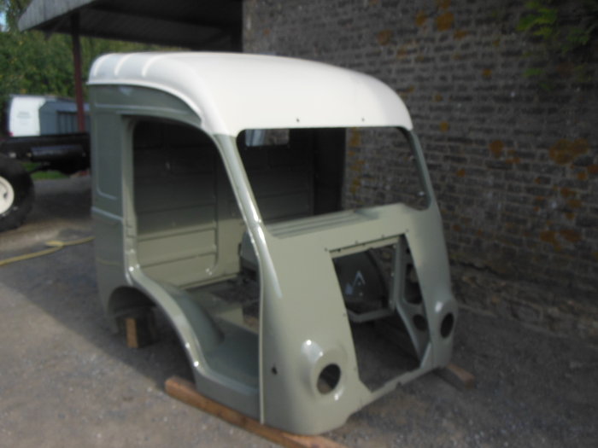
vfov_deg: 48.2
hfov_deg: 61.7
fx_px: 501
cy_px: 224
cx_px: 299
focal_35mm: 29
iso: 125
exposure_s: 1/1000
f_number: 3.3
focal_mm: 5.2
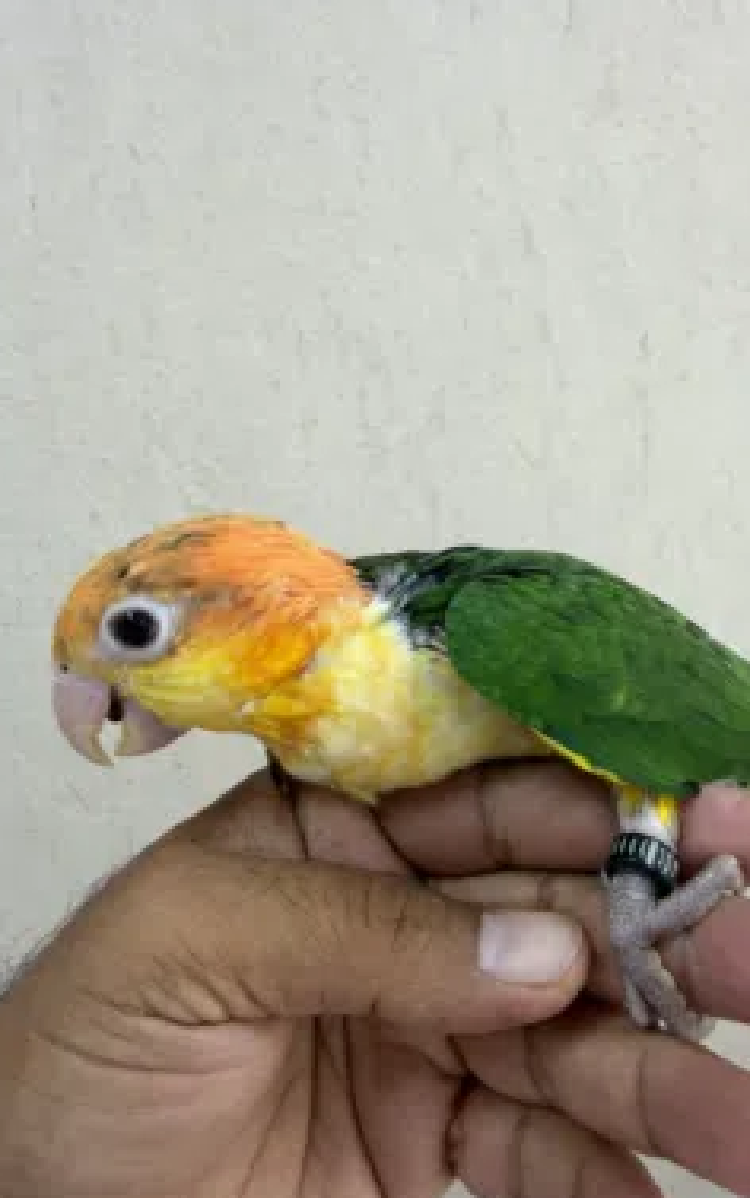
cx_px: 400
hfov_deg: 46.0
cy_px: 623
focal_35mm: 27
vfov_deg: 68.3
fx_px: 882
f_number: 2.2
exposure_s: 1/100
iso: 80
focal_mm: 2.22
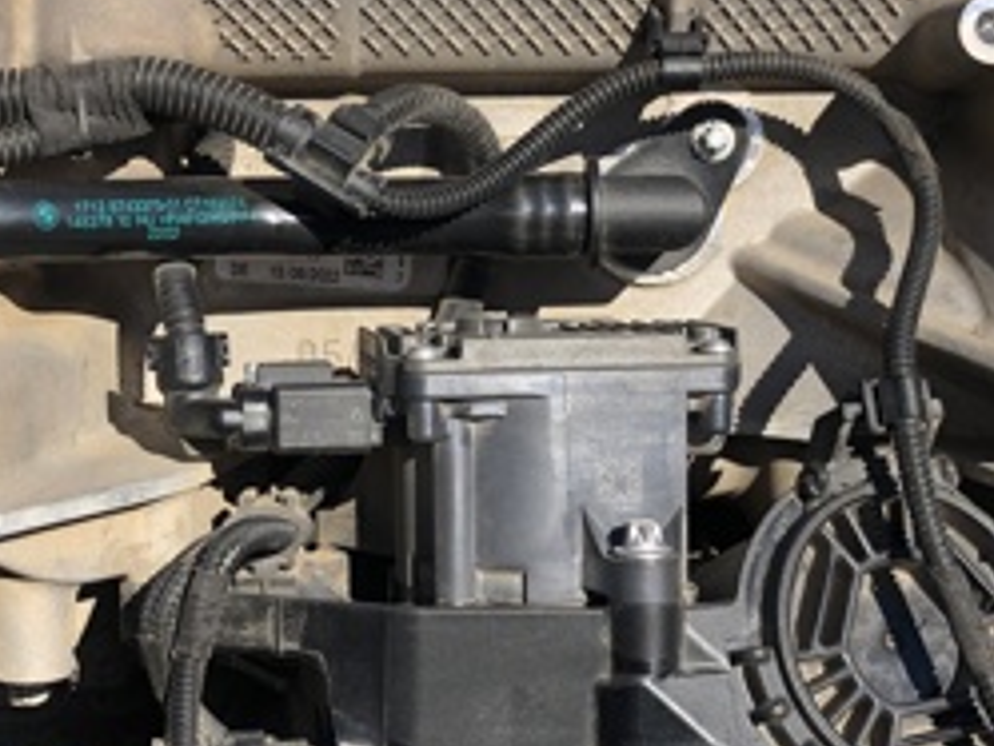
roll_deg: +3.3
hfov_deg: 27.0
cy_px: 327
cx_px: 435
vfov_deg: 20.4
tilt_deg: -10.5
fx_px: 2068
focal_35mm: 72
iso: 20
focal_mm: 4
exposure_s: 1/1656
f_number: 1.8
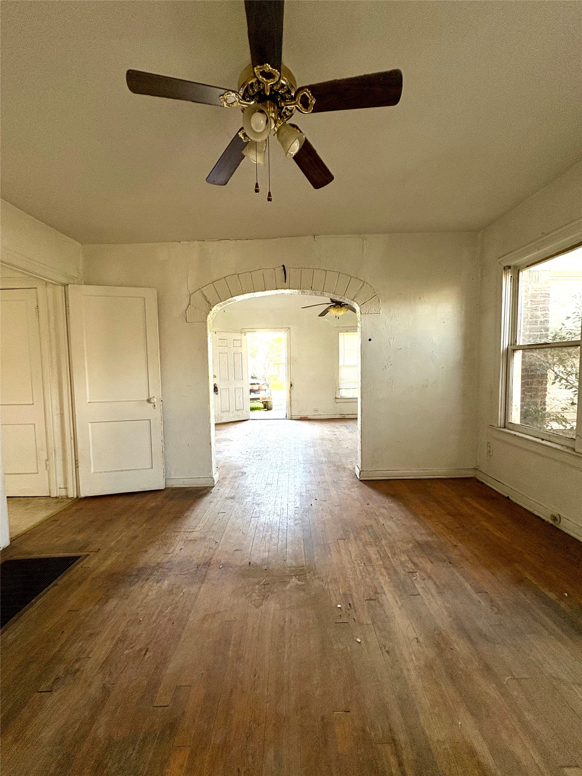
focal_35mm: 14
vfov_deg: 102.1
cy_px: 388
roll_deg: +0.7
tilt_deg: -3.0
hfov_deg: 85.7
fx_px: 314
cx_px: 291
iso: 200
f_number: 2.2
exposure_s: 1/99
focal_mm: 2.22
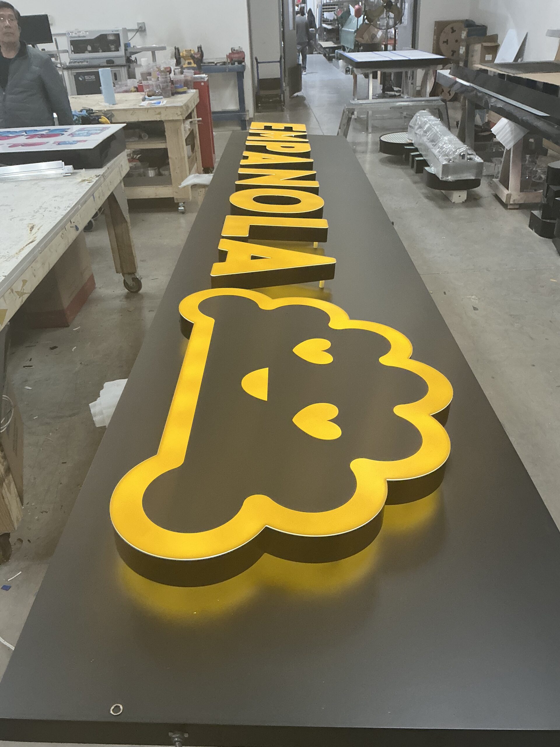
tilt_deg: -30.0
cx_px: 280
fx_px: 604
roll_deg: +2.8
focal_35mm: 28
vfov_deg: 63.4
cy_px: 374
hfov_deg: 49.7
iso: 125
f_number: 1.8
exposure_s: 1/60
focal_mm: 3
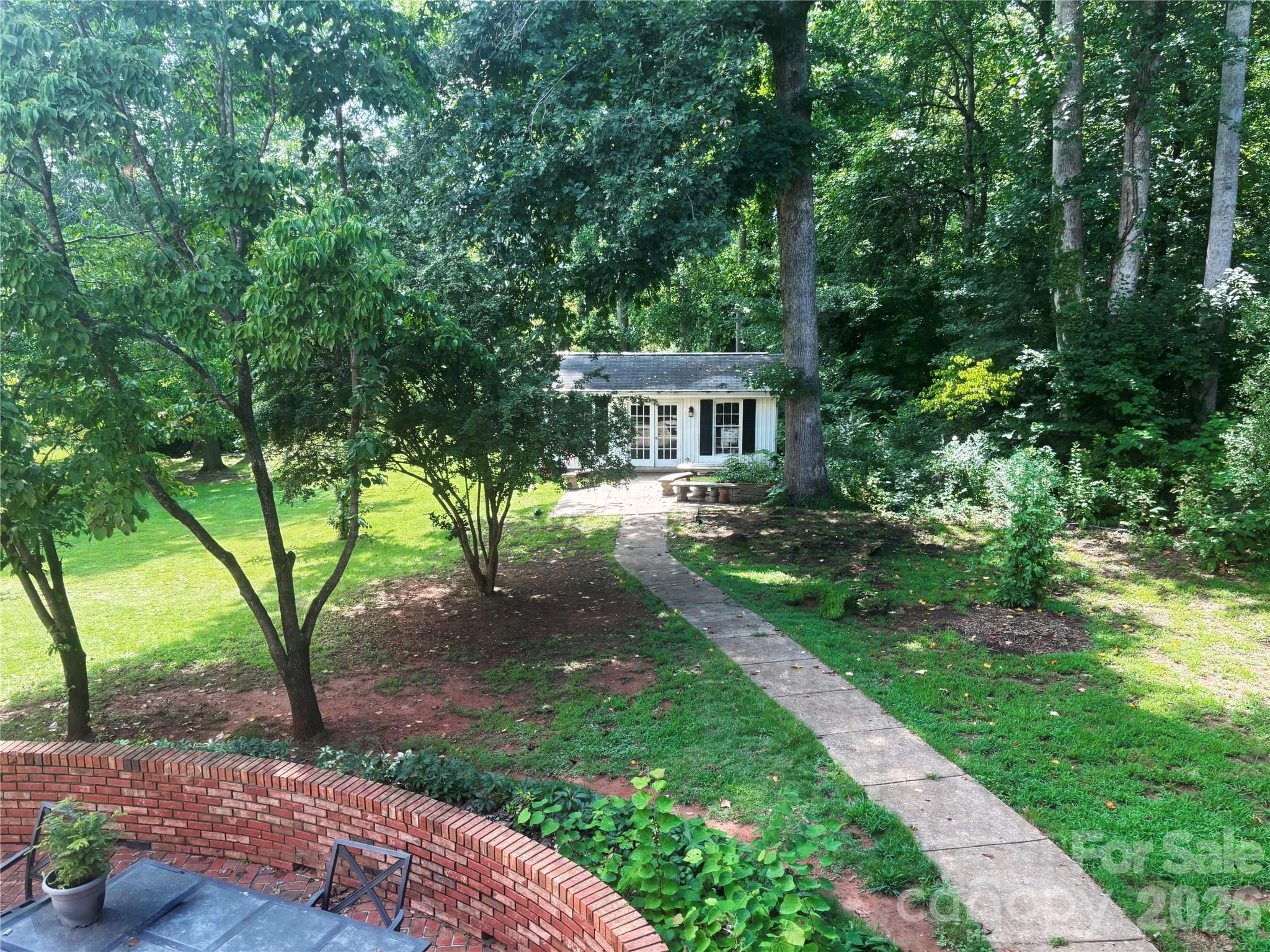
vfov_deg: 53.1
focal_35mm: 26
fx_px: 954
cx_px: 635
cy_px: 476
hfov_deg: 67.3
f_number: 1.6
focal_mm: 5.96
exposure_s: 1/121
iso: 64
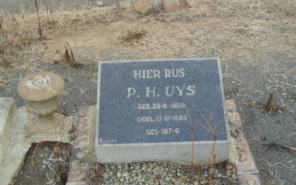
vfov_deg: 27.4
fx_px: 379
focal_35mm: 47
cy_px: 105
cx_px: 147
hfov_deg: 42.7
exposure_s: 1/45
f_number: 4.5
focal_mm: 7.8
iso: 100
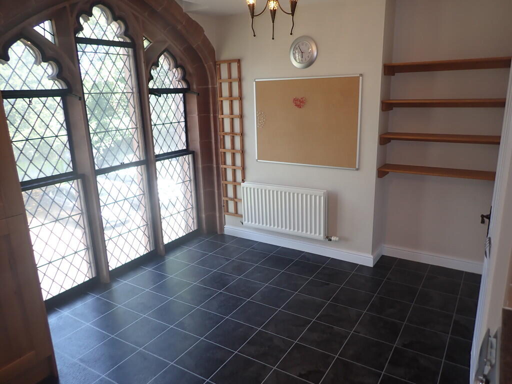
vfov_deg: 54.9
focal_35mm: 25
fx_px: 370
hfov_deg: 69.4
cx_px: 256
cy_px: 192
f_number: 2
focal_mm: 4.5
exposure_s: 1/60
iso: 100
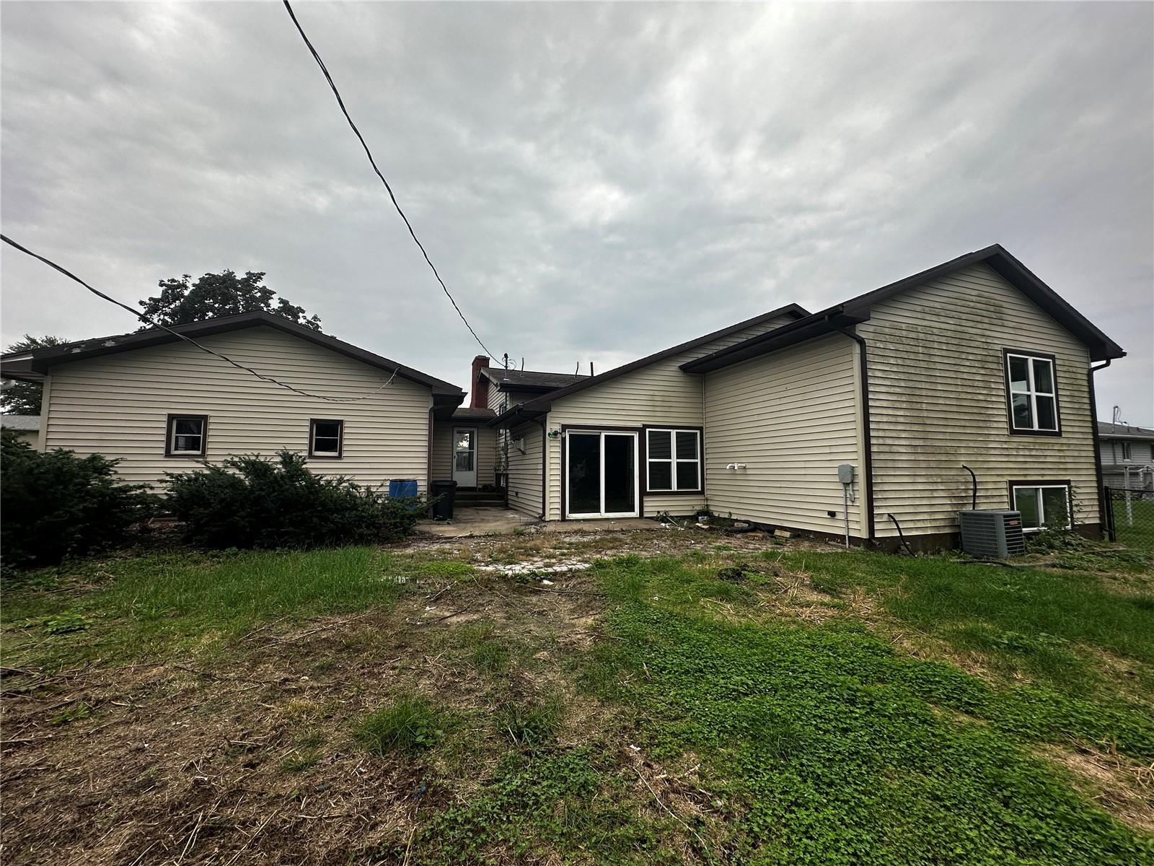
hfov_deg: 102.1
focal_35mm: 14
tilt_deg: +6.0
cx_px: 577
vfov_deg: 85.7
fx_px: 467
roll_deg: +0.6
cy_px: 433
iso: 50
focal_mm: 2.22
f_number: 2.2
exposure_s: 1/703
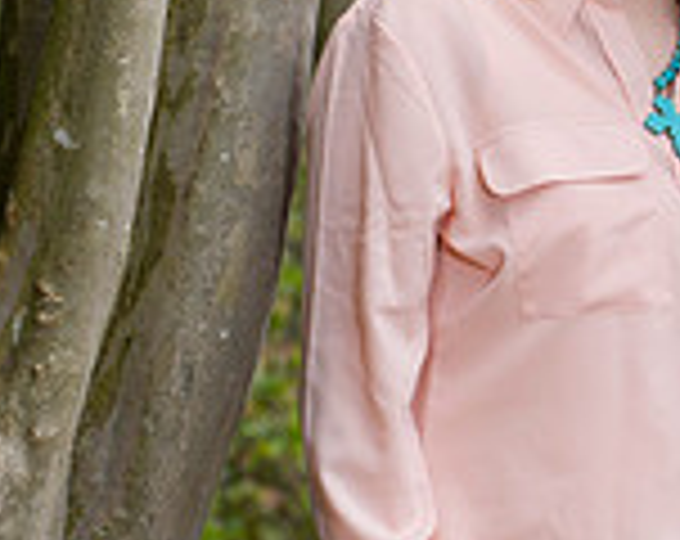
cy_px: 81
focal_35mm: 488
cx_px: 874
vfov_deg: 3.2
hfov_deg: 4.0
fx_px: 9796
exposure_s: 1/200
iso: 250
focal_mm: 135
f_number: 4.5
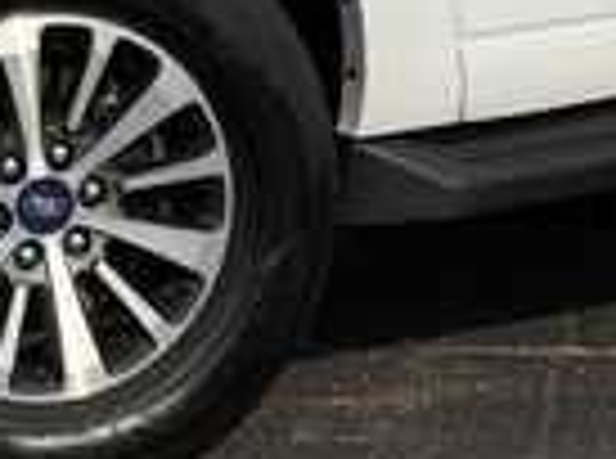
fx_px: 3993
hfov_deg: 8.8
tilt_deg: -4.2
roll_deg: +0.6
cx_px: 261
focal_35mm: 225
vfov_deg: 6.5
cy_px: -310
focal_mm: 6.76
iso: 80
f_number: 1.78
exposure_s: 1/9901
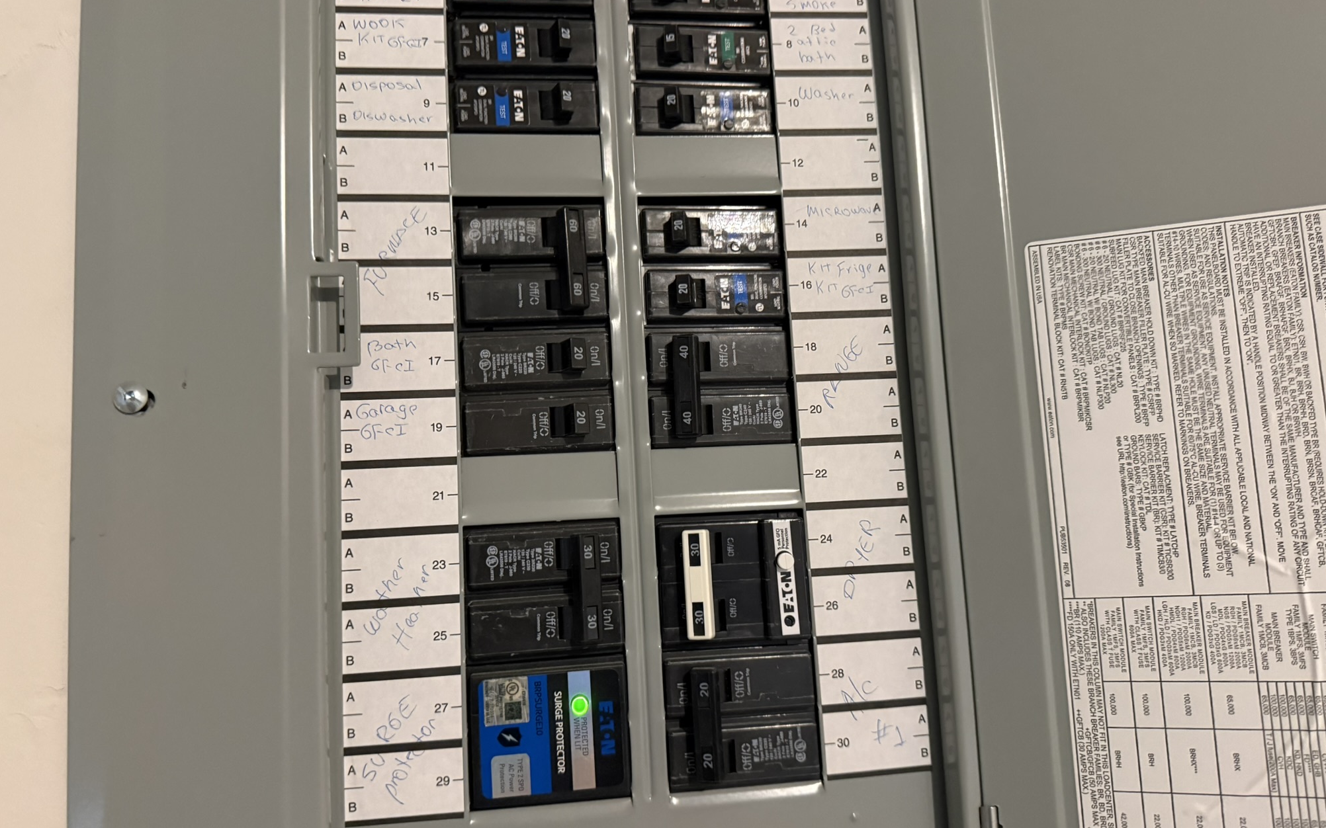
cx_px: 653
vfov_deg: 47.6
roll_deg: +3.0
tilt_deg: +6.2
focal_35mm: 26
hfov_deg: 70.4
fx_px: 939
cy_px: 395
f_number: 1.78
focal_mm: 6.76
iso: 1000
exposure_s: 1/40
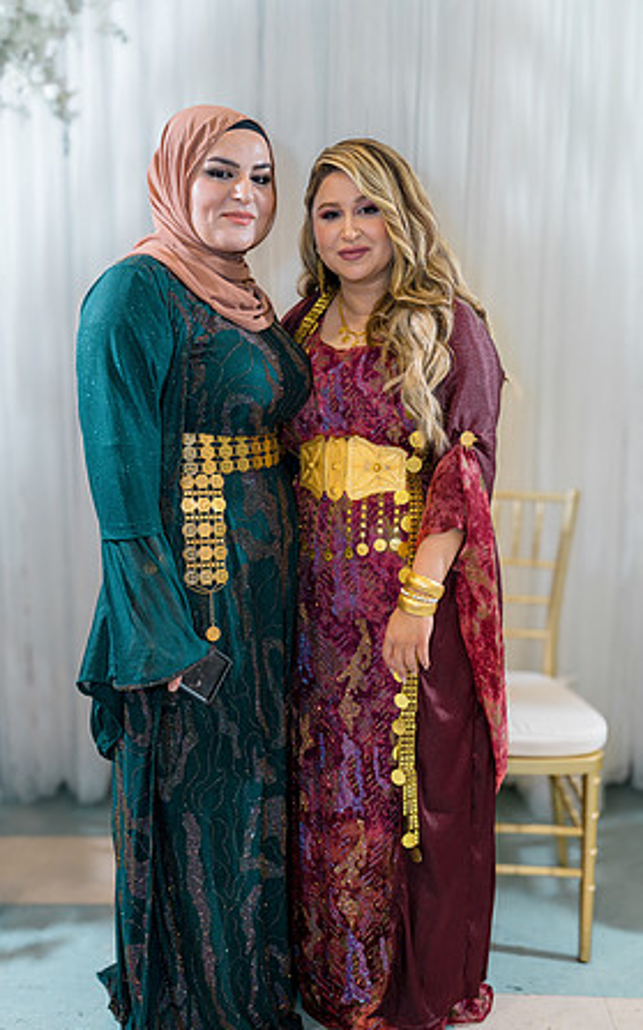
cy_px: 516
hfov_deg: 32.0
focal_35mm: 40
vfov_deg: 49.3
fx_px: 1123
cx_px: 325
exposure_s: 1/160
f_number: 2.8
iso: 640
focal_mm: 39
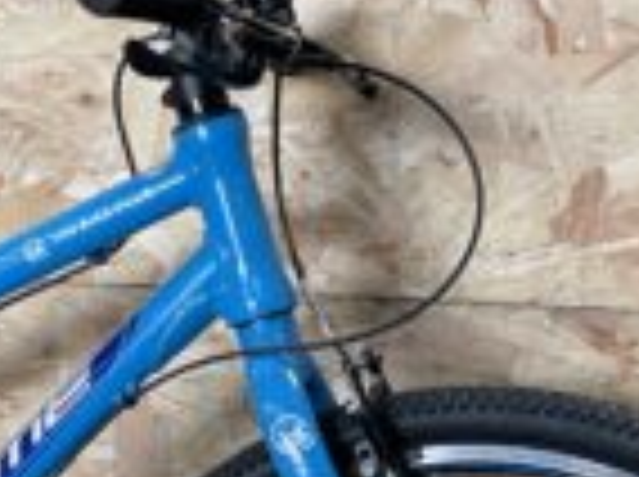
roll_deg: -0.8
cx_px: 40
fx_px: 1622
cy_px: 544
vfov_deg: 16.2
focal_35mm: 88
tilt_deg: -14.1
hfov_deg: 21.7
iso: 160
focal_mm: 4.2
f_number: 1.6
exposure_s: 1/60
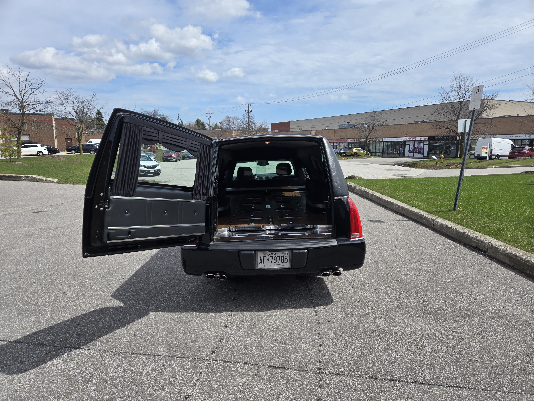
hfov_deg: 73.9
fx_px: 355
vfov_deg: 58.9
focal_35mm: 23
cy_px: 200
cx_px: 267
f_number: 1.8
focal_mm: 5.4
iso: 25
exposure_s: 1/2593
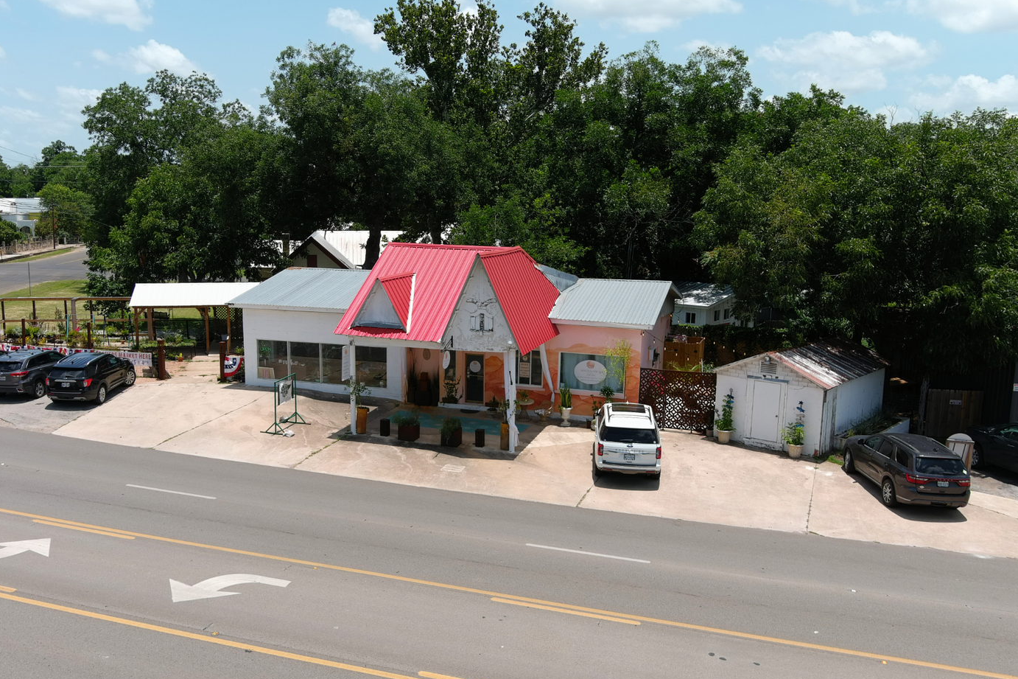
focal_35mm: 34
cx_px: 438
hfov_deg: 55.6
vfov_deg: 38.9
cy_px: 361
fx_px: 961
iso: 100
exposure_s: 1/1600
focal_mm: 10.6
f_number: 2.8
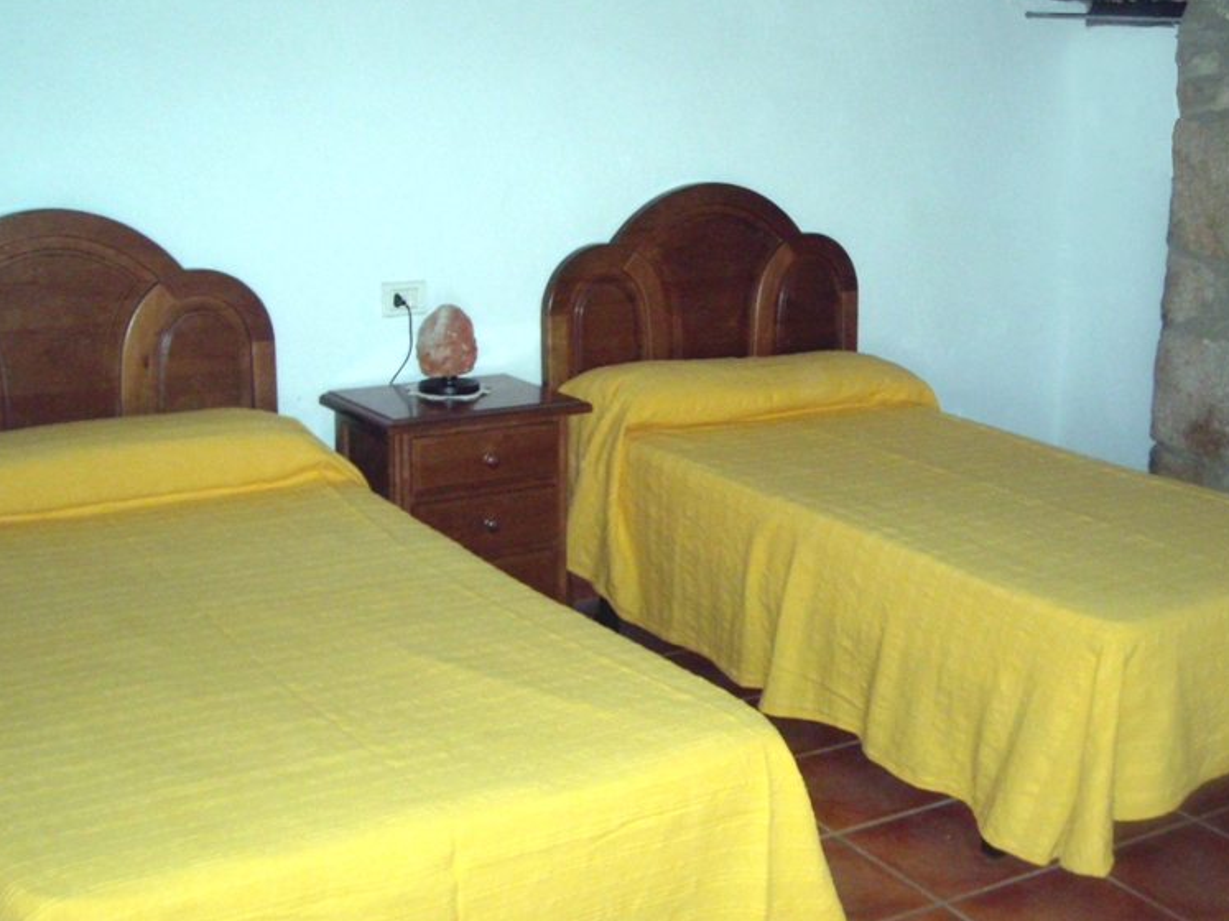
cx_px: 671
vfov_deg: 30.2
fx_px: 1704
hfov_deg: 39.6
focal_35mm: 48
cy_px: 355
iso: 400
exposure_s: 1/60
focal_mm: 5.7
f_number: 2.8
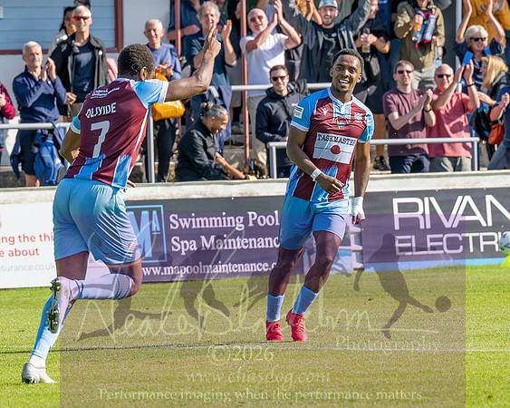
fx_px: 6911
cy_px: 171
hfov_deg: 4.2
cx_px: -5
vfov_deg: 3.4
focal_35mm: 458
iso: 400
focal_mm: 125
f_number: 4
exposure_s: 1/2500
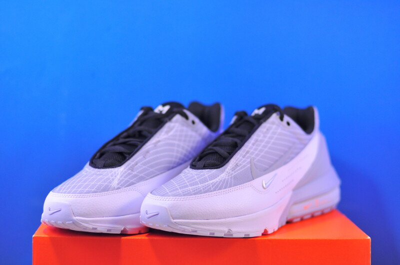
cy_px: 132
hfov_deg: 27.0
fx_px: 832
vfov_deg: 18.1
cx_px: 200
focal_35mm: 75
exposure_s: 1/320
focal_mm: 50
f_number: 2
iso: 250
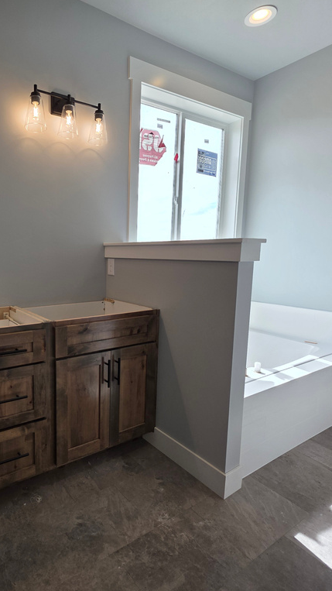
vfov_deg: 89.6
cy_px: 295
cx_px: 78
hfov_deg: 55.2
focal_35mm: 19
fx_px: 297
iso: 40
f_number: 1.9
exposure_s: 1/314
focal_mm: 2.2
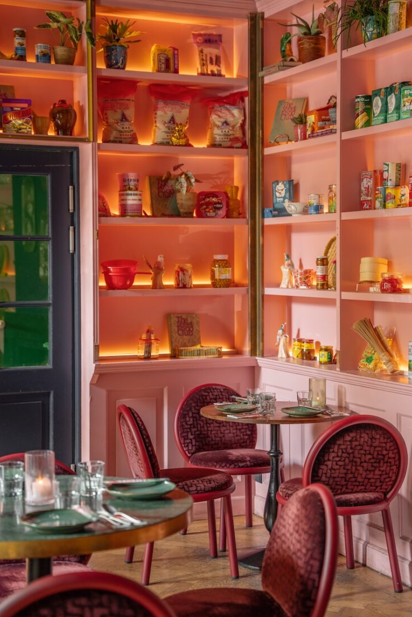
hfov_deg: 19.2
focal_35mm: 71
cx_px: 207
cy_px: 310
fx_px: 1218
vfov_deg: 28.4
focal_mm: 70
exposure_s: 1/80
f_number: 2.8
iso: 320
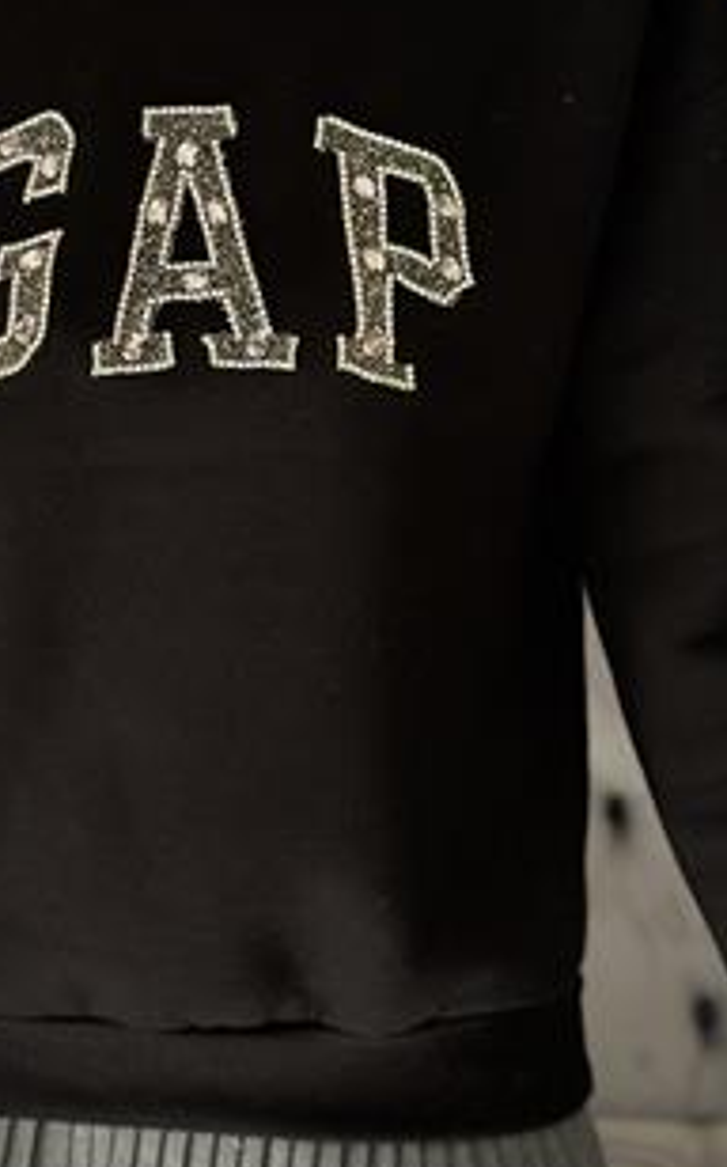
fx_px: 2731
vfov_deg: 24.1
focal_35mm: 86
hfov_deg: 15.1
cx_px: 231
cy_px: 512
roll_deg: -1.7
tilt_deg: -18.9
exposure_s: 1/290
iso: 80
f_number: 1.78
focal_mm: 6.86
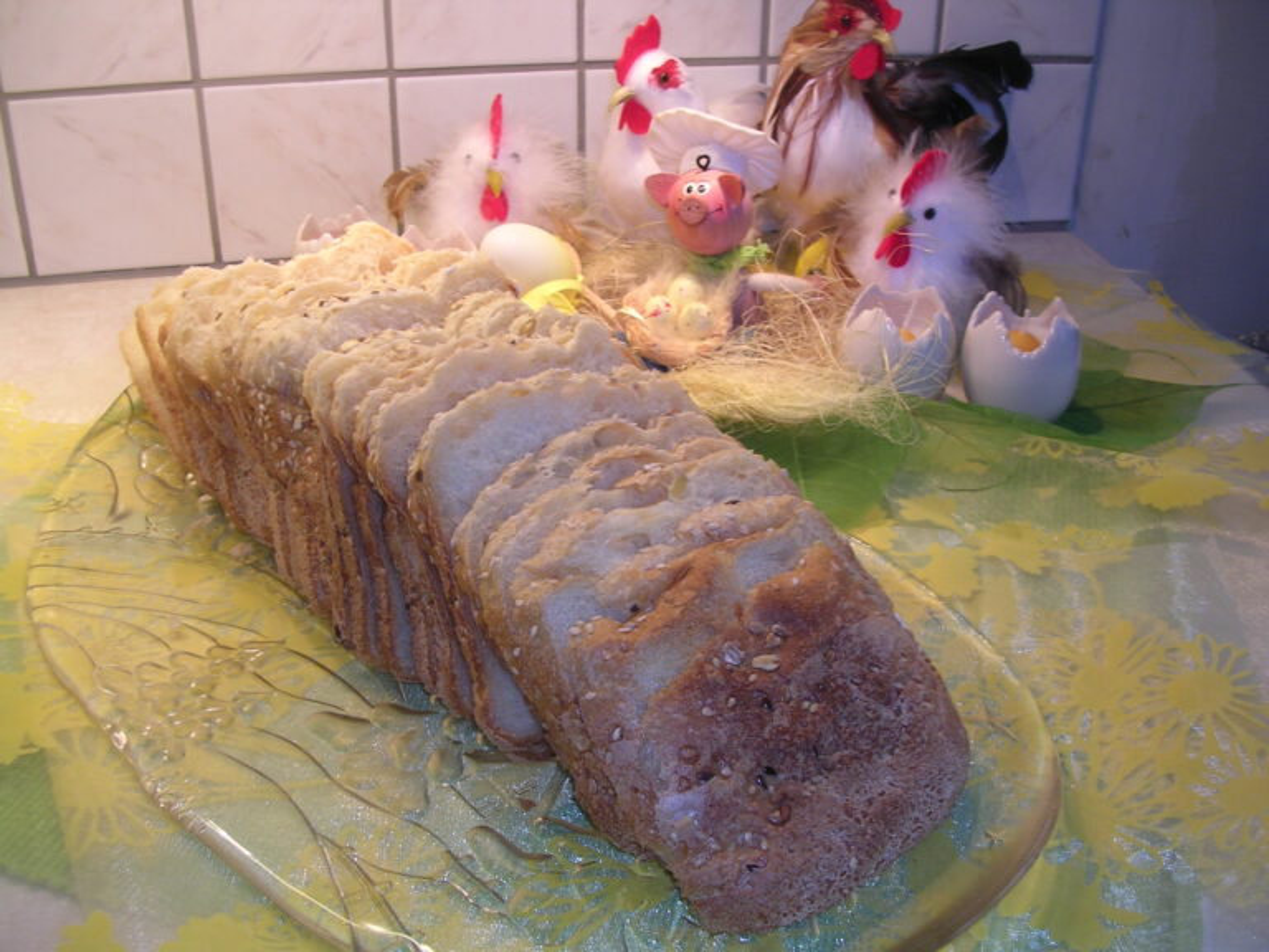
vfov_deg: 37.7
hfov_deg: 49.0
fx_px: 1393
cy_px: 476
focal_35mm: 38
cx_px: 634
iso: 100
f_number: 2.8
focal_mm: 5.8
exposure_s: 1/30
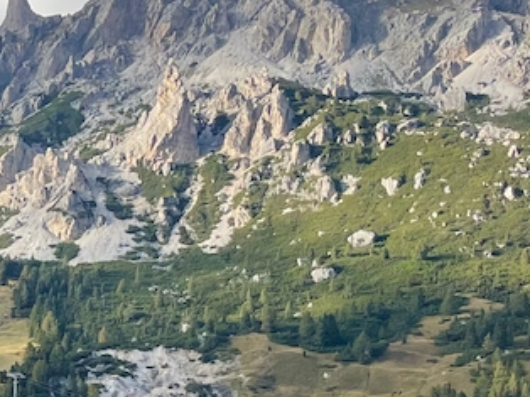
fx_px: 1622
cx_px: -461
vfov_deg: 13.7
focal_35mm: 106
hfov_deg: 15.6
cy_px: 414
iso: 32
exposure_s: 1/2053
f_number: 1.6
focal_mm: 4.2
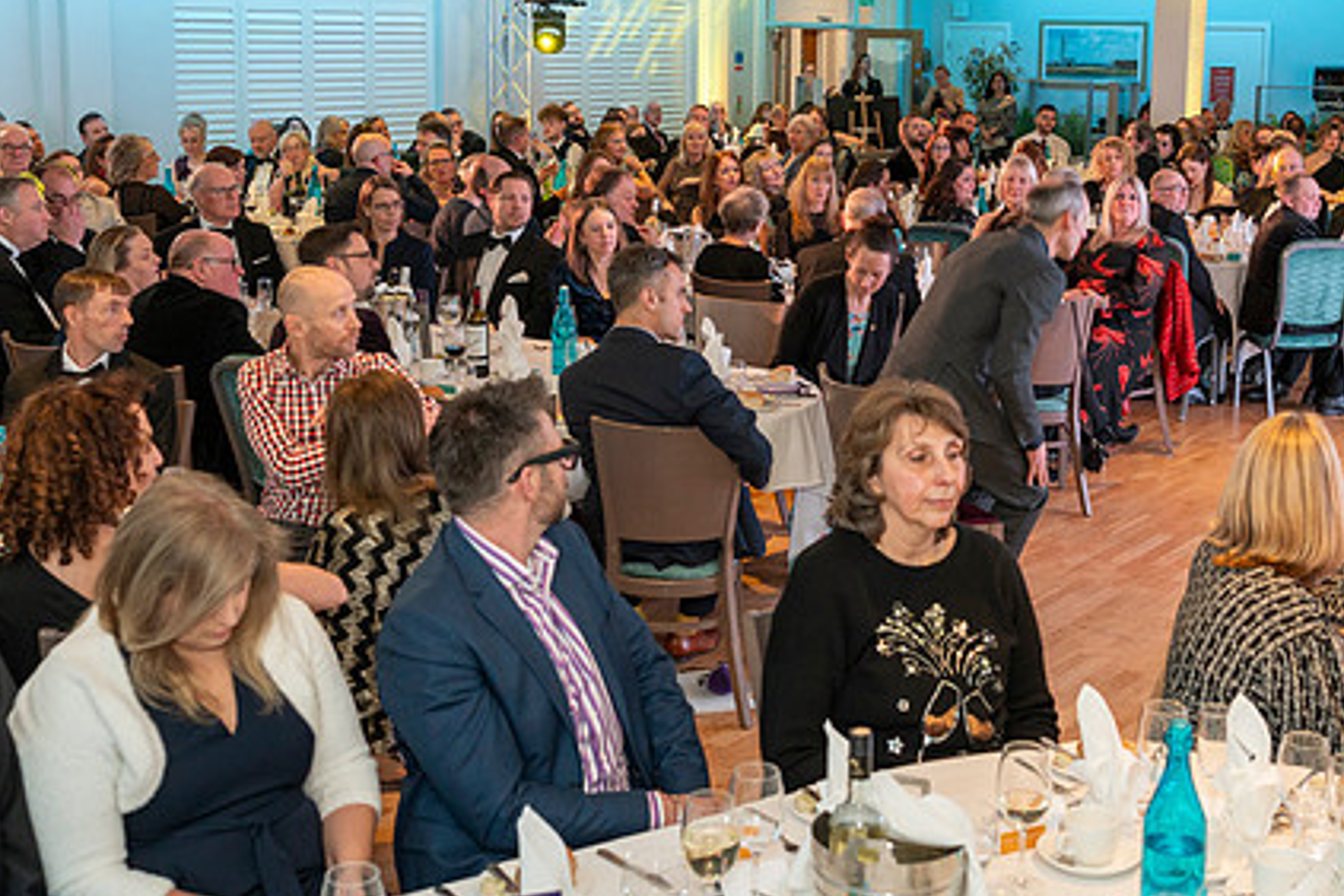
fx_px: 1792
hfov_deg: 41.0
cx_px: 788
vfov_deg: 27.9
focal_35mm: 48
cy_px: 313
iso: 800
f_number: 5
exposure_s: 1/60
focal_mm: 35
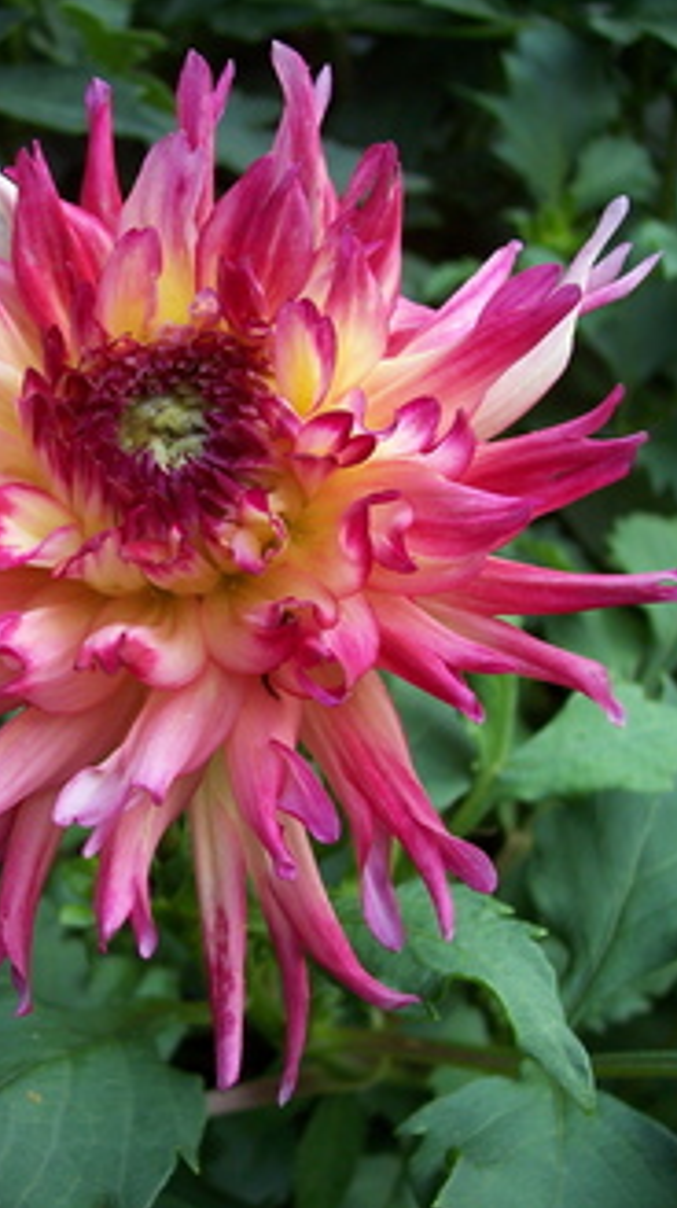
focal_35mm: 57
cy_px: 604
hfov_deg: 20.8
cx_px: 121
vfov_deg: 36.6
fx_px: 1823
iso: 100
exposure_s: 1/60
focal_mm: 8
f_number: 3.4
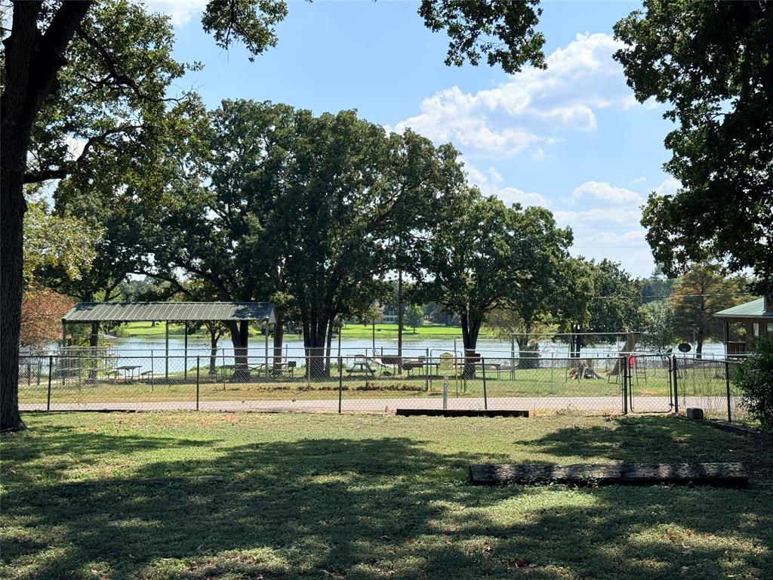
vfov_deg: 30.3
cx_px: 386
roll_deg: -0.4
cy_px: 290
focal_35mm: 48
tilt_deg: +1.6
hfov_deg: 39.7
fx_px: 1072
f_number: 1.78
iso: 64
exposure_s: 1/4329
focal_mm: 6.76
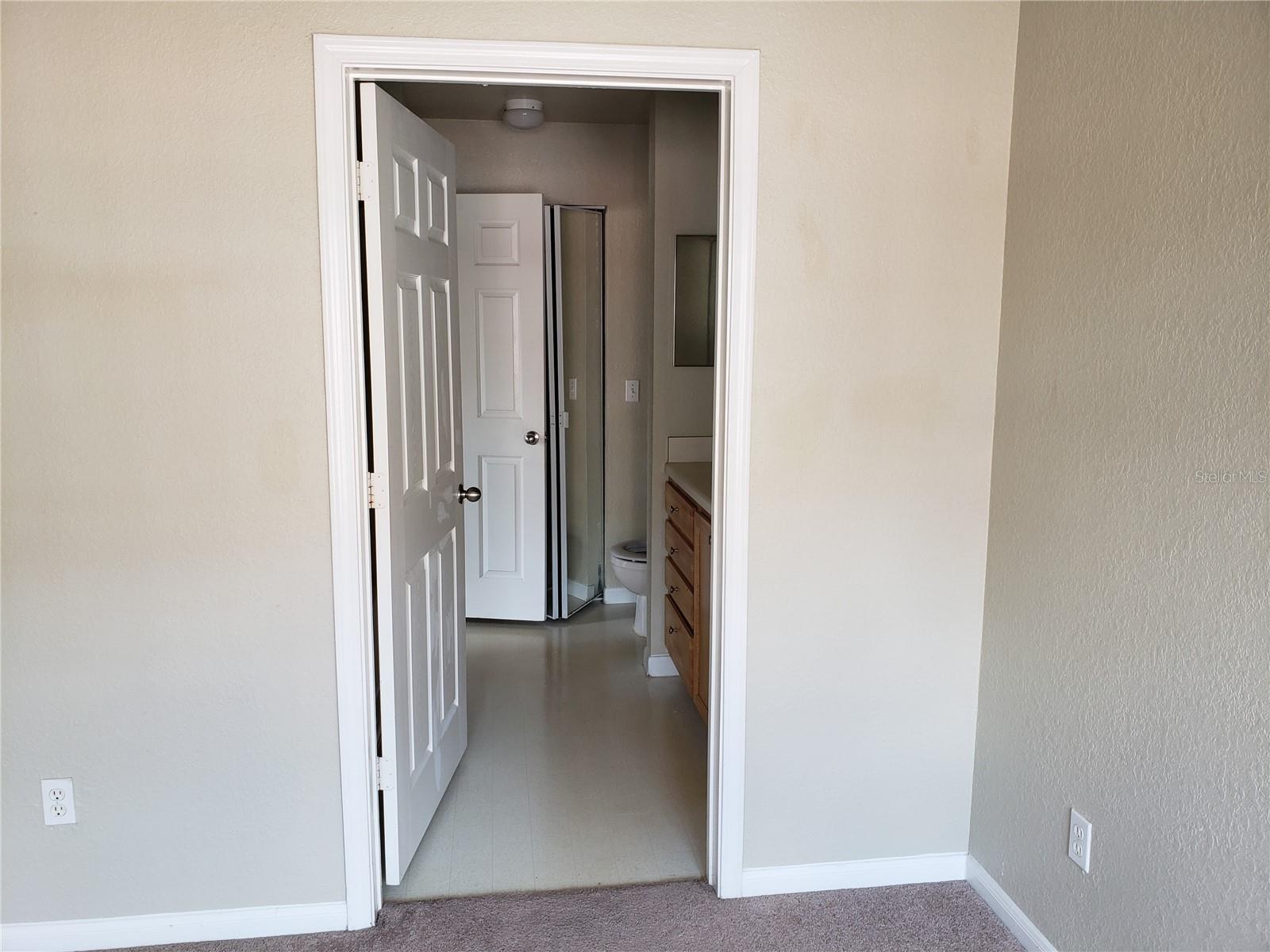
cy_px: 476
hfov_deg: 67.3
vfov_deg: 53.1
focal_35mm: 26
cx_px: 635
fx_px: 954
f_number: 2.4
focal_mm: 4.3
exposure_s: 1/50
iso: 100
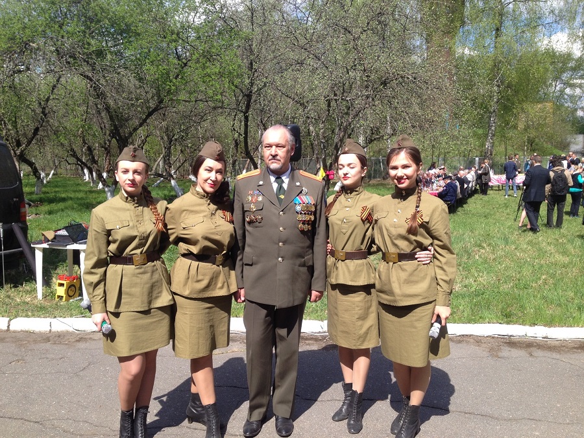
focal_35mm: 35
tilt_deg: -11.9
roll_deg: +0.4
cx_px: 292
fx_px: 590
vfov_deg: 40.7
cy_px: 219
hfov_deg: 52.6
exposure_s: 1/951
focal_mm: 4.28
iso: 50
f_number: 2.4
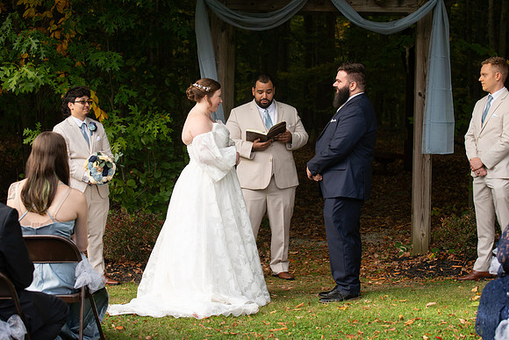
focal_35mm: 79
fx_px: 1123
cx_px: 243
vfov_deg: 17.2
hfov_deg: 25.5
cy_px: 165
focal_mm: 75
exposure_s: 1/1250
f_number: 4.5
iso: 640
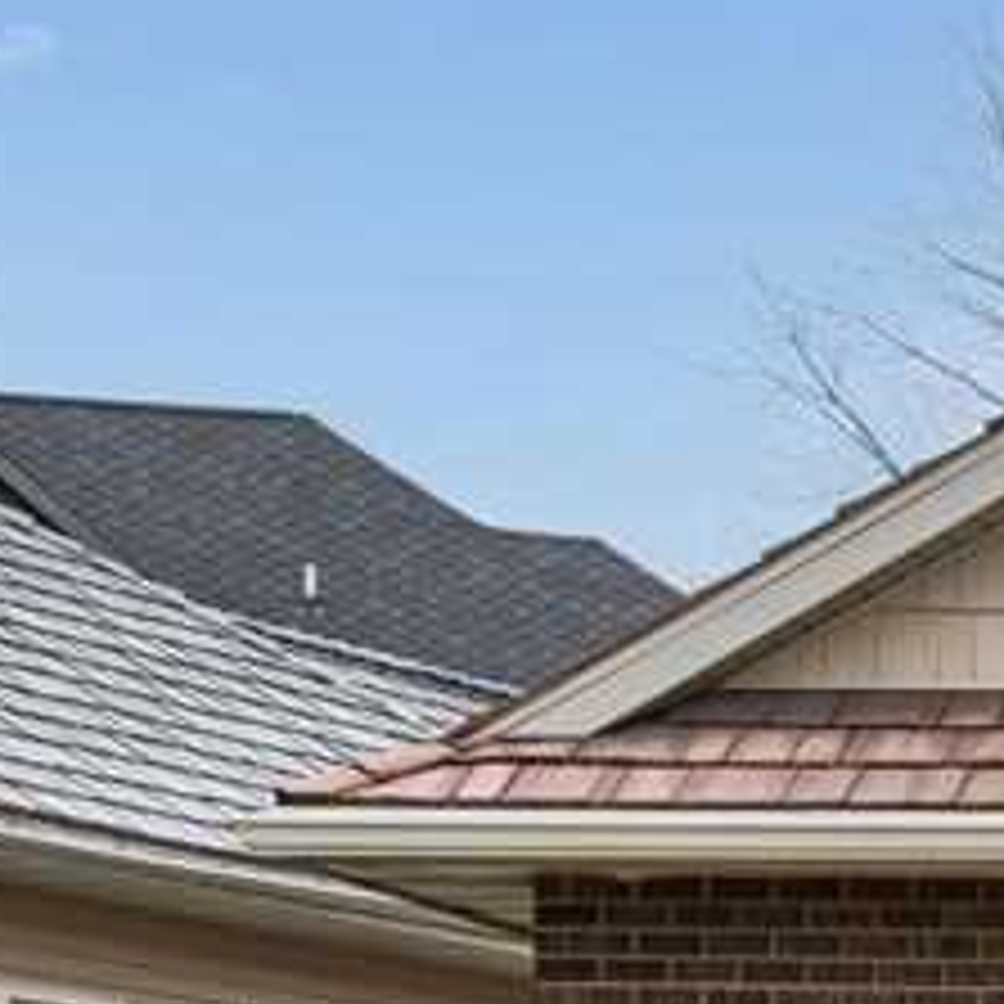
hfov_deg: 6.5
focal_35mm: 249
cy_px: 1078
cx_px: 2850
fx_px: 8171
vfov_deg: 7.0
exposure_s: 1/800
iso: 400
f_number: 9
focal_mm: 34
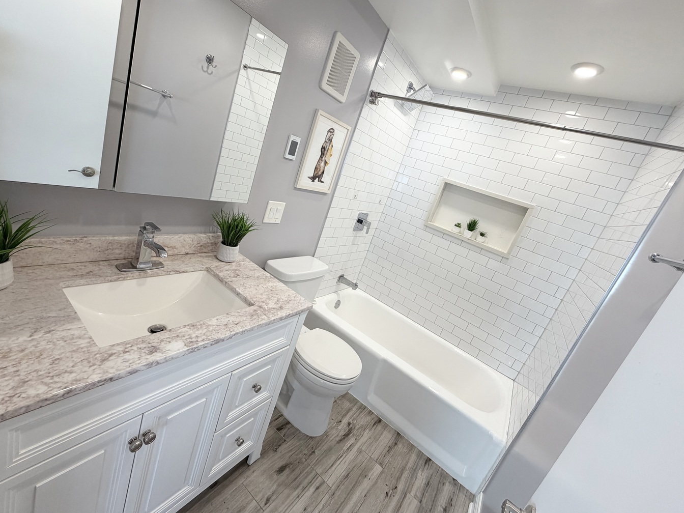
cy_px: 240
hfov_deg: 98.2
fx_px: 296
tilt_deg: -13.7
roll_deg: -18.7
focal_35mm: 15
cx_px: 338
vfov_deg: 81.6
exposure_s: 1/120
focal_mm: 2.22
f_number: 2.2
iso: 125
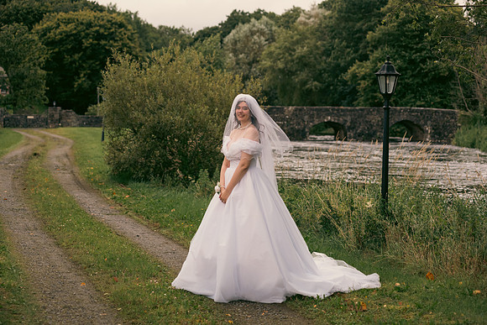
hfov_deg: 25.4
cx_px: 244
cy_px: 162
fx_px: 1082
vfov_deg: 17.1
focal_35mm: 80
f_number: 3.5
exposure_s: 1/200
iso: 320
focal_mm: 80
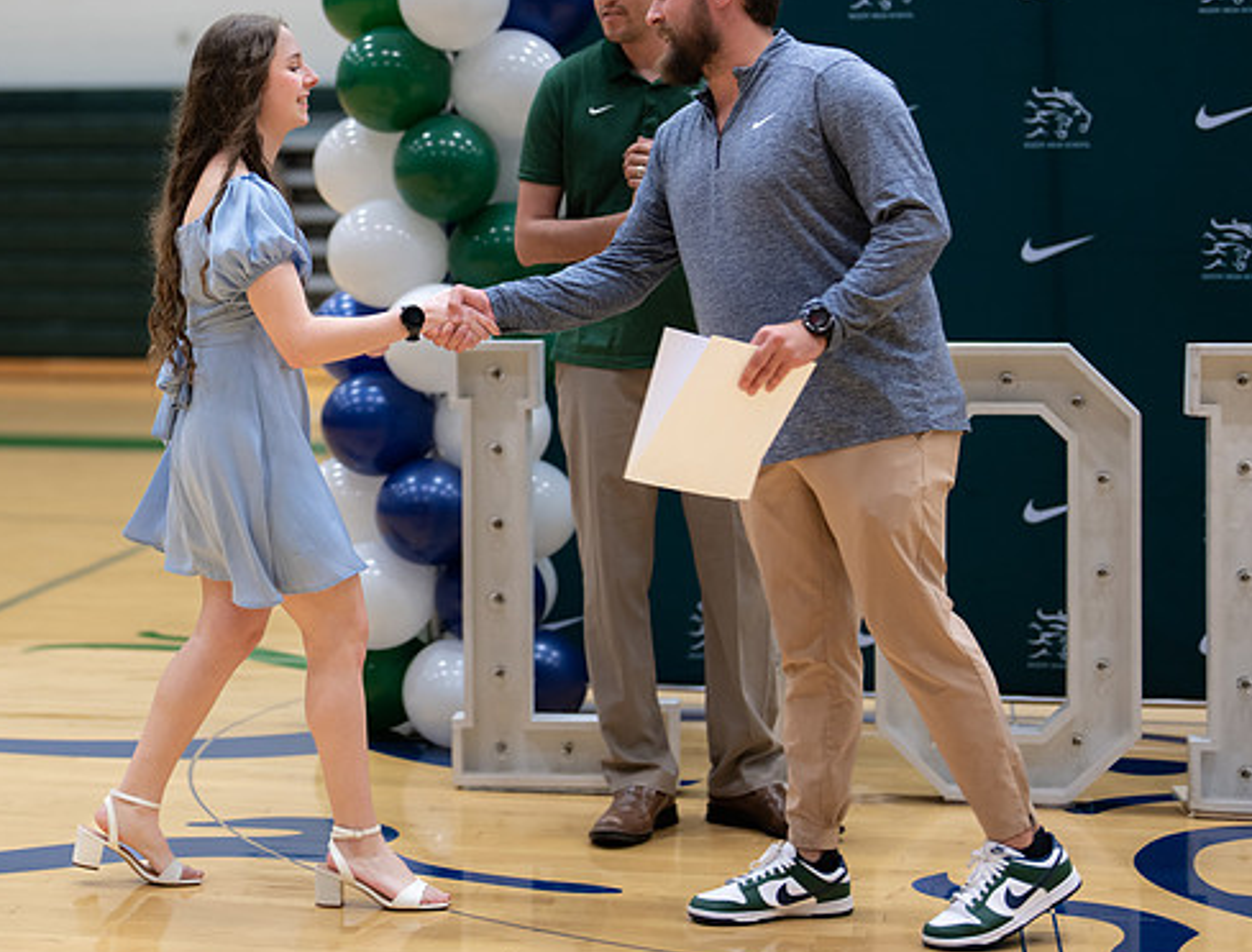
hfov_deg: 24.6
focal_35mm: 78
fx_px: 2836
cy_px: 334
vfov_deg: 19.0
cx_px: 287
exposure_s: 1/320
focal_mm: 50
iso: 400
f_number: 1.2
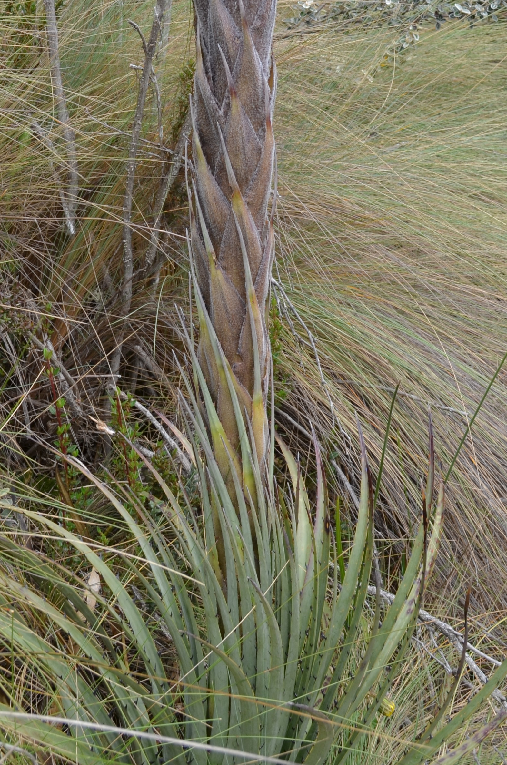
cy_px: 23
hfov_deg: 16.8
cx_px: 213
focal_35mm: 81
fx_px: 1719
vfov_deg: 24.1
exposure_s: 1/100
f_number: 8
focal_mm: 26
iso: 100
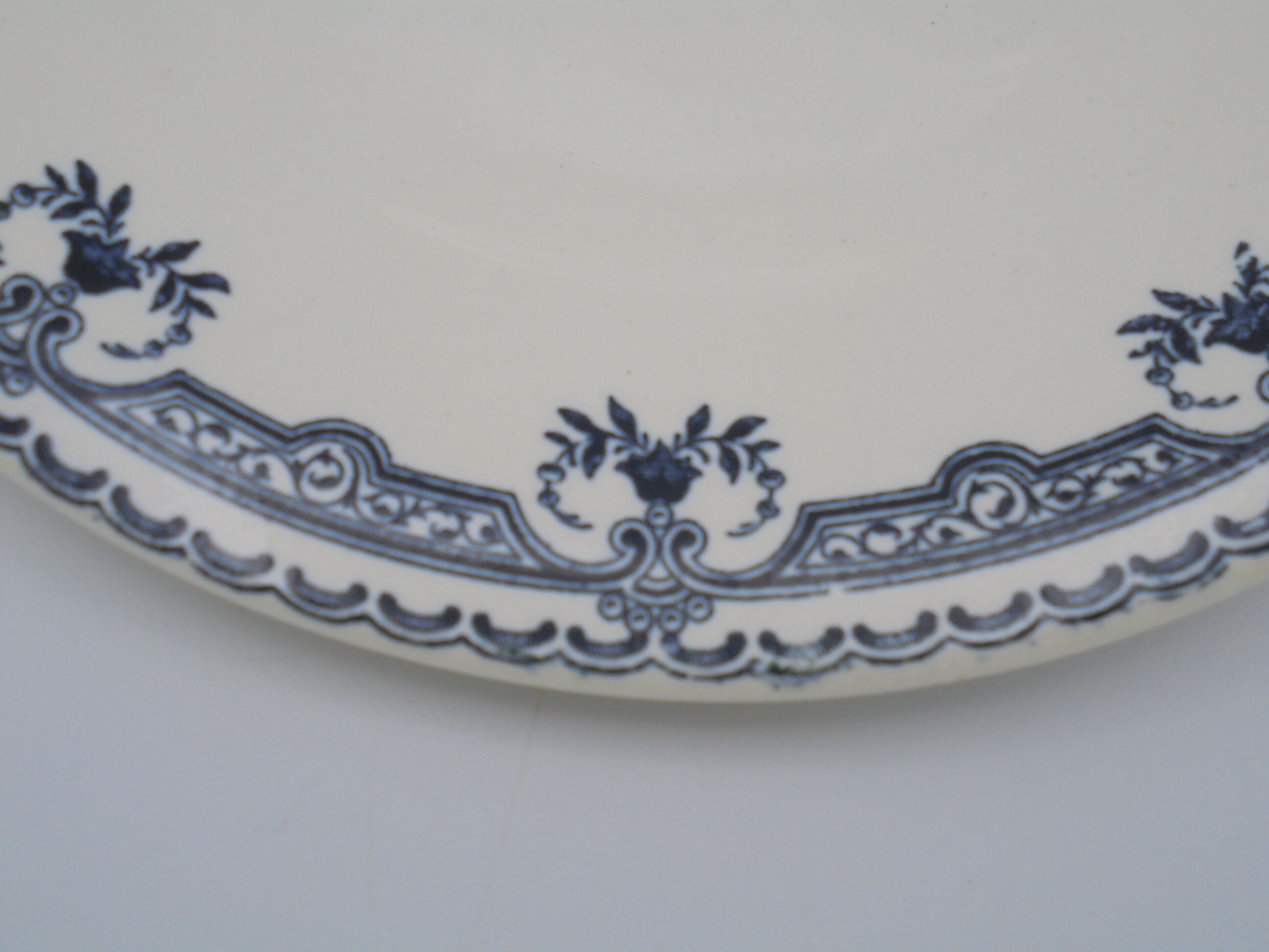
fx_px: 1393
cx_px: 634
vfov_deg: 37.7
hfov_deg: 49.0
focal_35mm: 38
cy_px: 476
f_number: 4.2
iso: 100
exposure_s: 1/400
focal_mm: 6.9
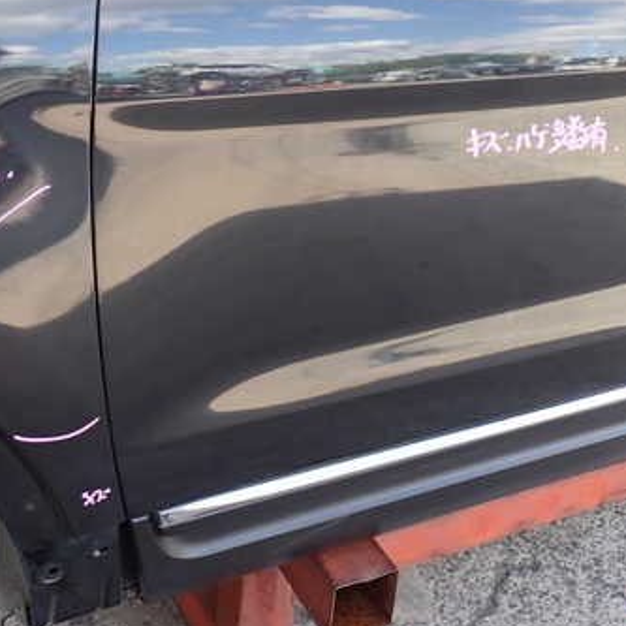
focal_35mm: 51
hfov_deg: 32.5
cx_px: 496
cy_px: 218
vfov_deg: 33.2
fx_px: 1043
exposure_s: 1/80
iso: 100
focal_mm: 5.79
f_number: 3.2
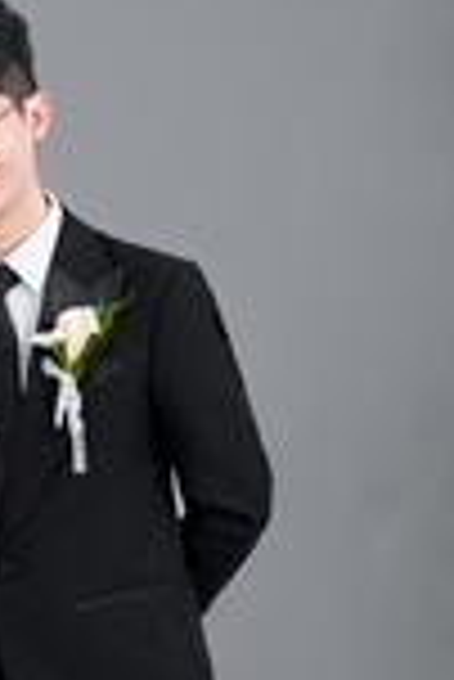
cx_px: -290
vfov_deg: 10.5
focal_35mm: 193
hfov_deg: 7.0
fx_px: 3642
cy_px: 703
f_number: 4
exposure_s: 1/125
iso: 320
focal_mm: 58.3
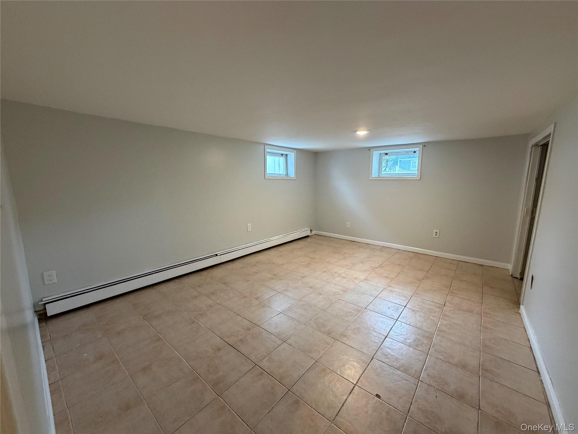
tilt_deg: -9.5
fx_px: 234
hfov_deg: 102.1
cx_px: 289
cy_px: 217
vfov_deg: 85.7
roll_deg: +0.1
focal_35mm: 14
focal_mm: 2.22
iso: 500
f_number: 2.2
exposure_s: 1/60
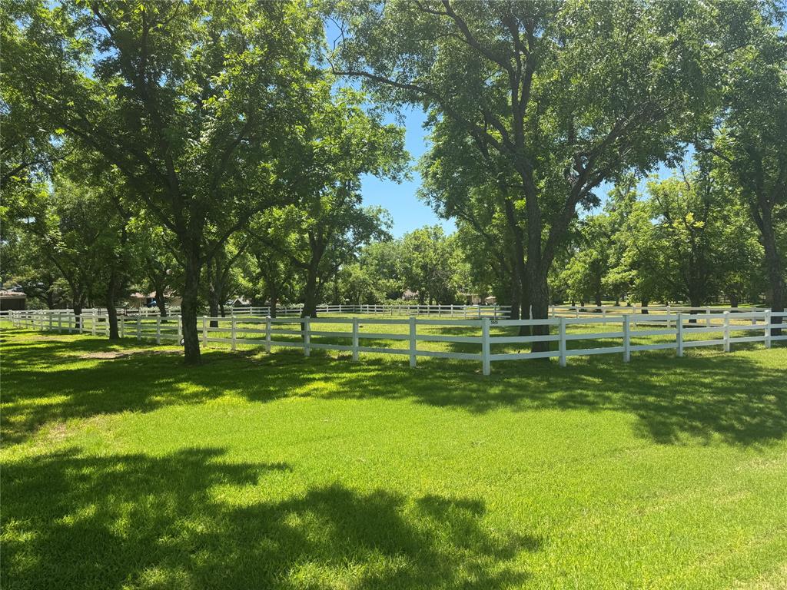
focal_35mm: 24
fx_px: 546
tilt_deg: -0.6
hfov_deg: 71.6
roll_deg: +1.0
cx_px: 394
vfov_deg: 56.8
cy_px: 295
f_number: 1.78
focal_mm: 6.76
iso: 80
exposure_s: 1/1721
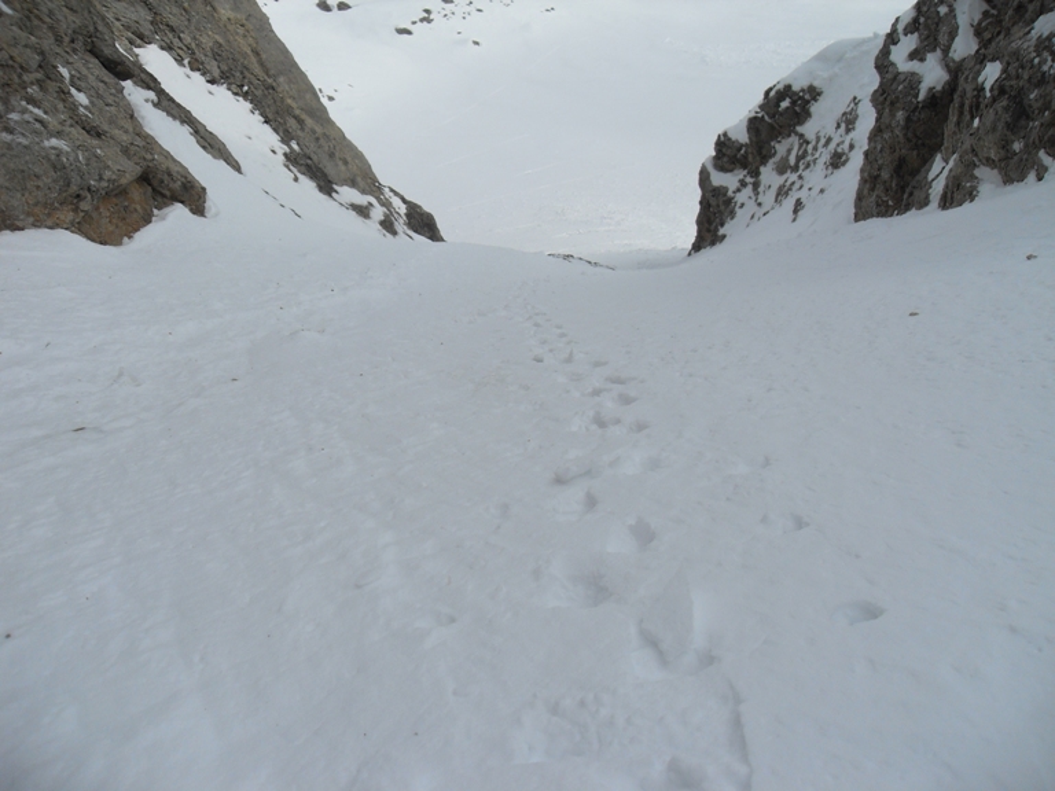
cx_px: 528
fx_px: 1067
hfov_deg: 52.6
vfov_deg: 40.7
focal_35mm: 35
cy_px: 396
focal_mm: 6.3
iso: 80
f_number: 7
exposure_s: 1/350
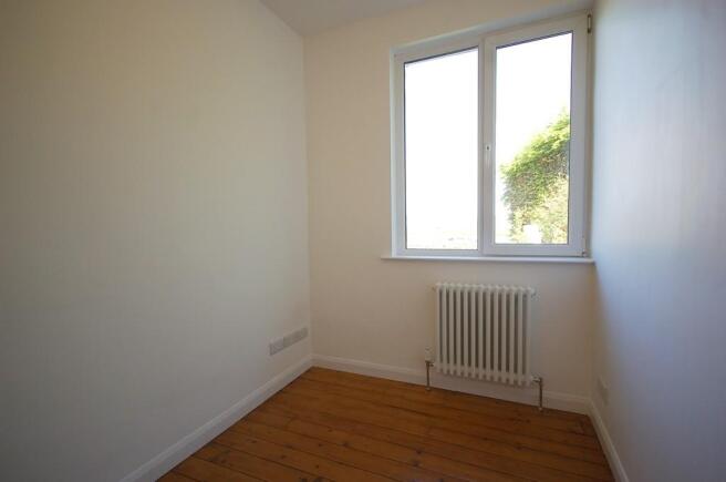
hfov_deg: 95.1
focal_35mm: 16
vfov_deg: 71.9
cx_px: 363
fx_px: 332
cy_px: 241
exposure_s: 1/200
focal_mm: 11
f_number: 4.2
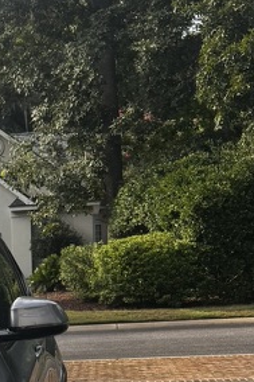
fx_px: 954
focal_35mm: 90
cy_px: 363
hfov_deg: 14.0
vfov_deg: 22.0
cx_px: -155
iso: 80
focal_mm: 6.76
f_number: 1.78
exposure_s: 1/715
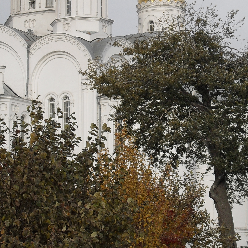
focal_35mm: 142
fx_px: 1151
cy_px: 118
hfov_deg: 12.3
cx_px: 157
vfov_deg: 12.3
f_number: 4.4
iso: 100
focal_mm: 14.1
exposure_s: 1/500
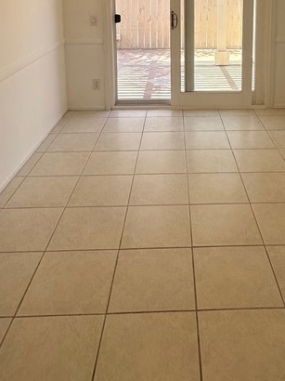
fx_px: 385
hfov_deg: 40.2
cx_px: 188
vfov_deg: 46.9
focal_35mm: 35
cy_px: 31
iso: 40
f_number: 2.2
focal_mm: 2.22
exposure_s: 1/307
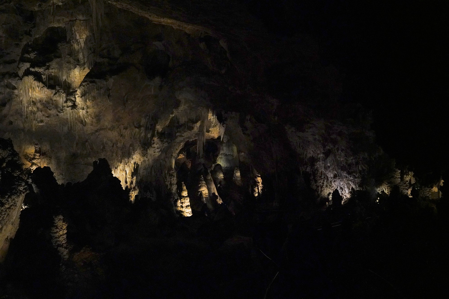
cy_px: 150
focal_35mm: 50
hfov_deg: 39.6
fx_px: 624
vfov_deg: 27.0
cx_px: 224
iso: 12800
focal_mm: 50
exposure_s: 1/80
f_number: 5.6
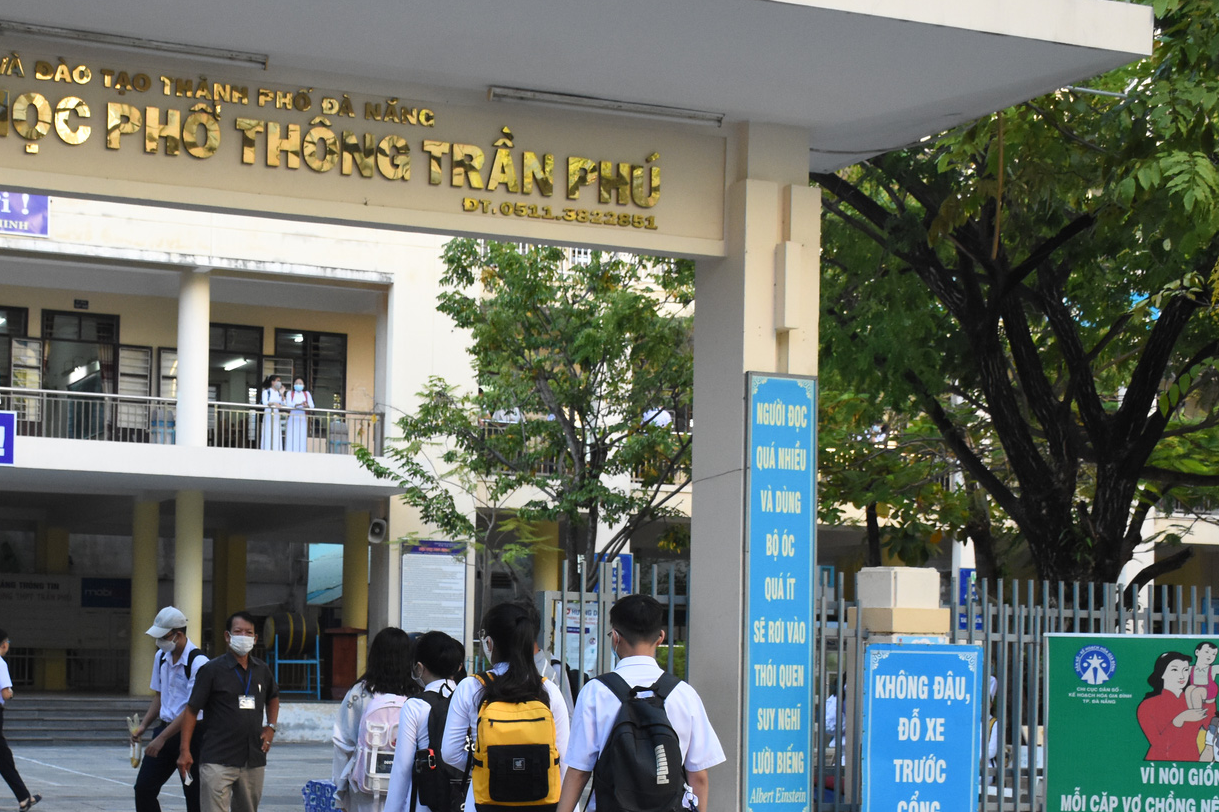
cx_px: 362
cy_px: 616
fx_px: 2166
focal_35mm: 64
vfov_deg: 21.0
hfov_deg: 31.1
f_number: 5.6
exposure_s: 1/640
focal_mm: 26
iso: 1600
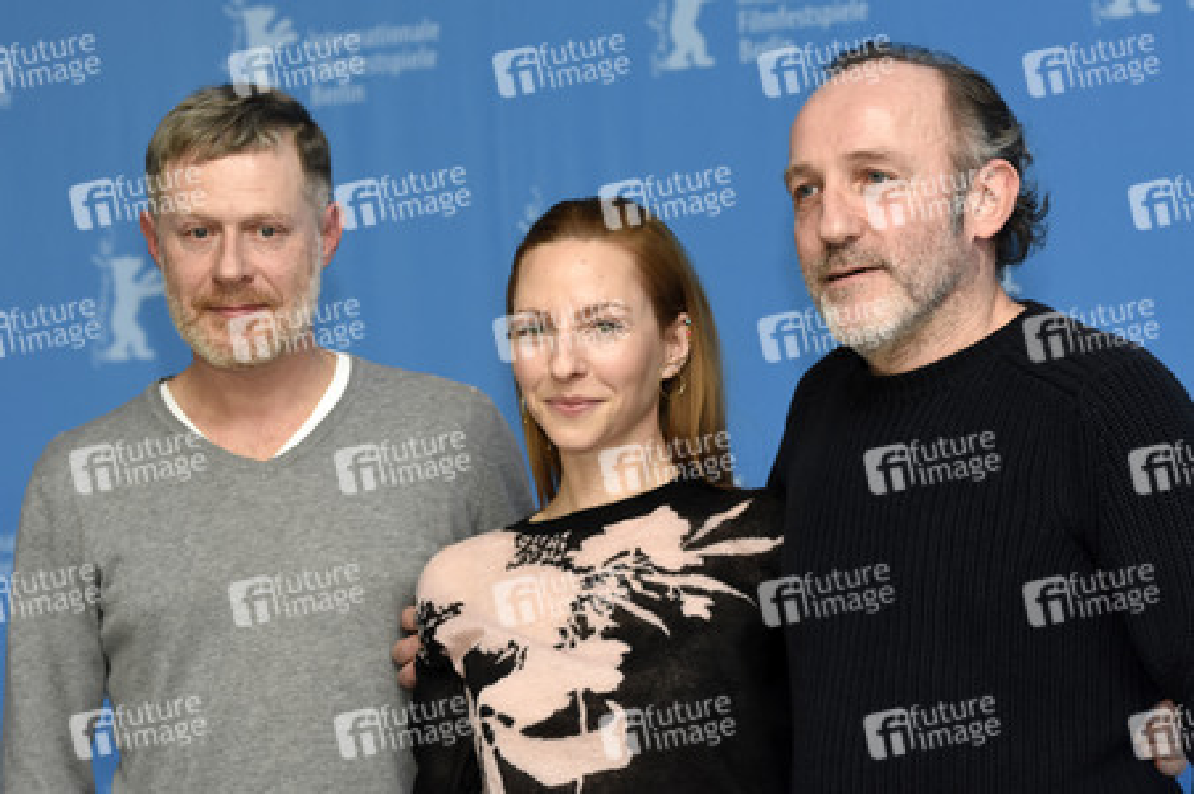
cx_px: 597
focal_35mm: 129
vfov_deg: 10.6
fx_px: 4275
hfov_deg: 15.9
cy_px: 397
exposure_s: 1/320
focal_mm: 86
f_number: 3.2
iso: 800
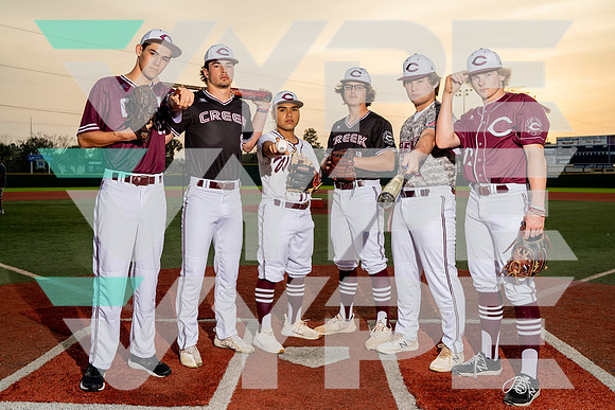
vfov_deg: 37.9
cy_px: 205
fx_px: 598
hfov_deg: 54.4
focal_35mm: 35
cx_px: 308
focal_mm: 35
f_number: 6.3
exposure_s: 1/250
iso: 250
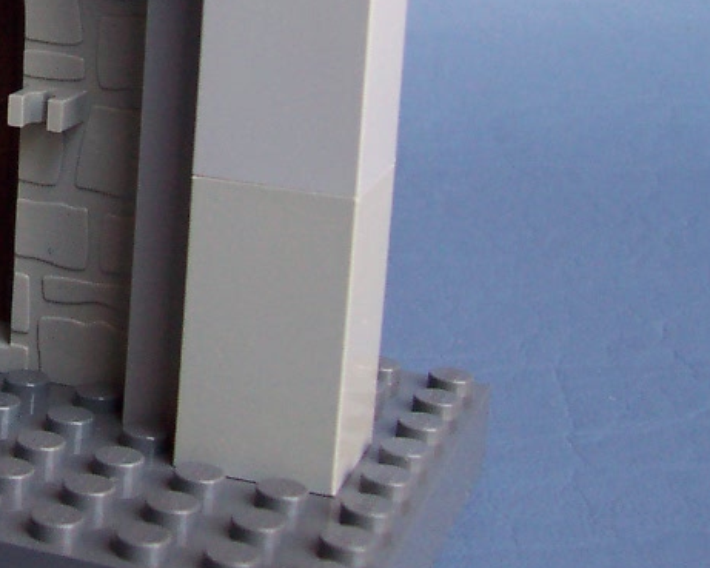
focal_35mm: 94
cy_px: -2
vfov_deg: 16.0
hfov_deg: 19.2
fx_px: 1976
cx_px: -151
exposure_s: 1/125
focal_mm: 5.6
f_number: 2.8
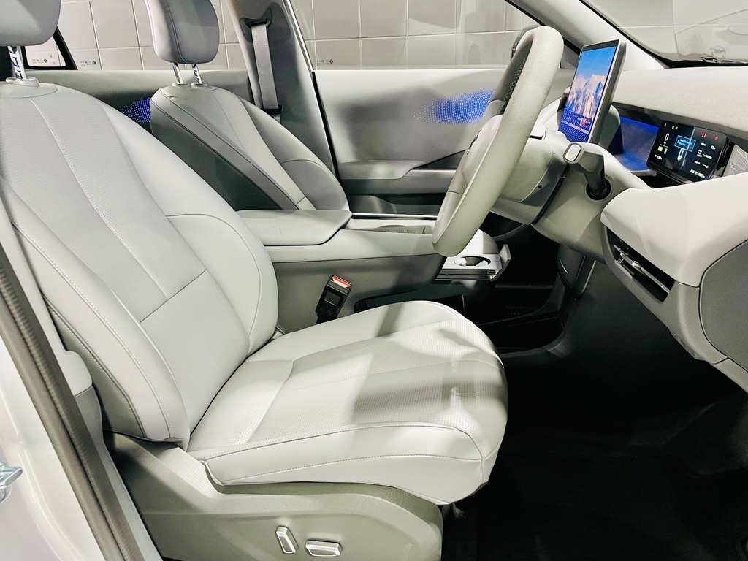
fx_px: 562
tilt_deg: -19.8
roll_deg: +2.5
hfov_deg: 67.3
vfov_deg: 53.1
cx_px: 374
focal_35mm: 26
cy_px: 280
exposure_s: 1/33
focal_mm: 4.2
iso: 500
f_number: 1.6
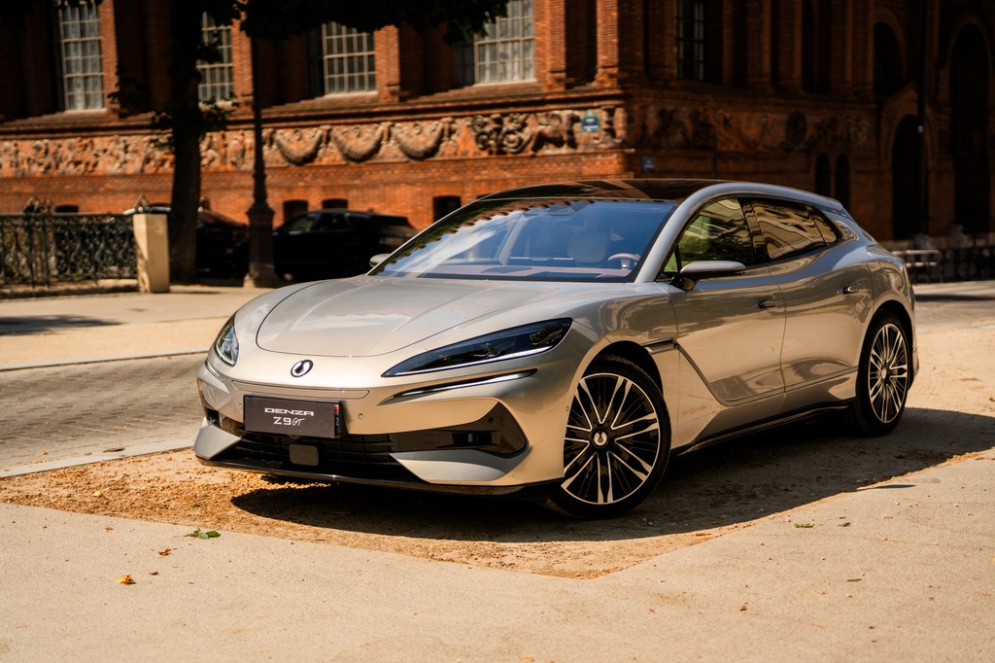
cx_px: 498
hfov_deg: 31.9
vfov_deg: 21.6
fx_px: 1741
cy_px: 332
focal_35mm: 63
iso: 100
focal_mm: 63
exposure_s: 1/4000
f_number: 2.5
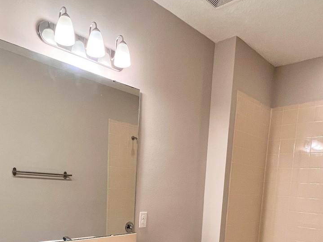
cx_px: 144
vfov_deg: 44.4
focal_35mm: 29
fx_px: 271
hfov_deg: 61.5
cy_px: 213
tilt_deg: -7.0
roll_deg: -2.2
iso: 160
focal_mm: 1.57
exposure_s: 1/120
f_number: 1.8
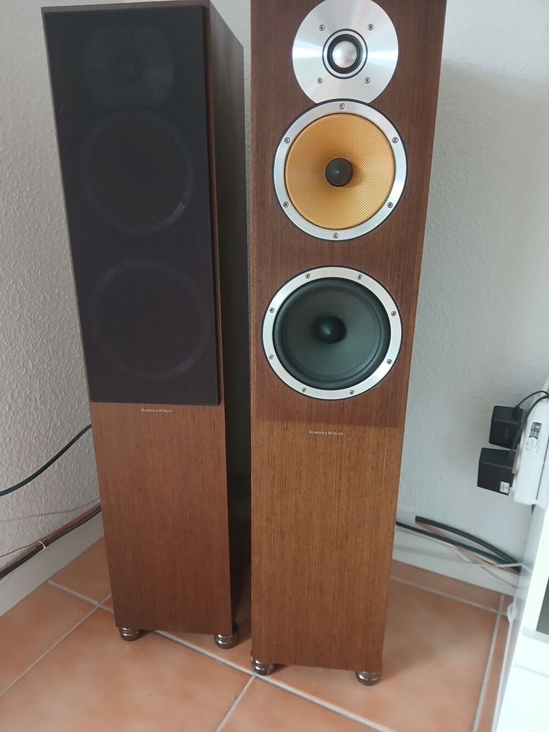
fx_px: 550
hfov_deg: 53.1
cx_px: 274
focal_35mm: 26
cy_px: 366
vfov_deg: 67.3
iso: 200
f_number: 1.8
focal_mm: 3.98
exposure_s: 1/33.3
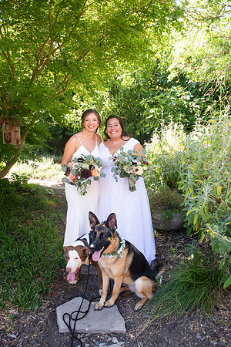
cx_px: 116
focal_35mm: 24
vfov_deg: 73.7
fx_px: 231
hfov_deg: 53.1
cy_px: 174
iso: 640
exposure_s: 1/200
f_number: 5
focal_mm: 24
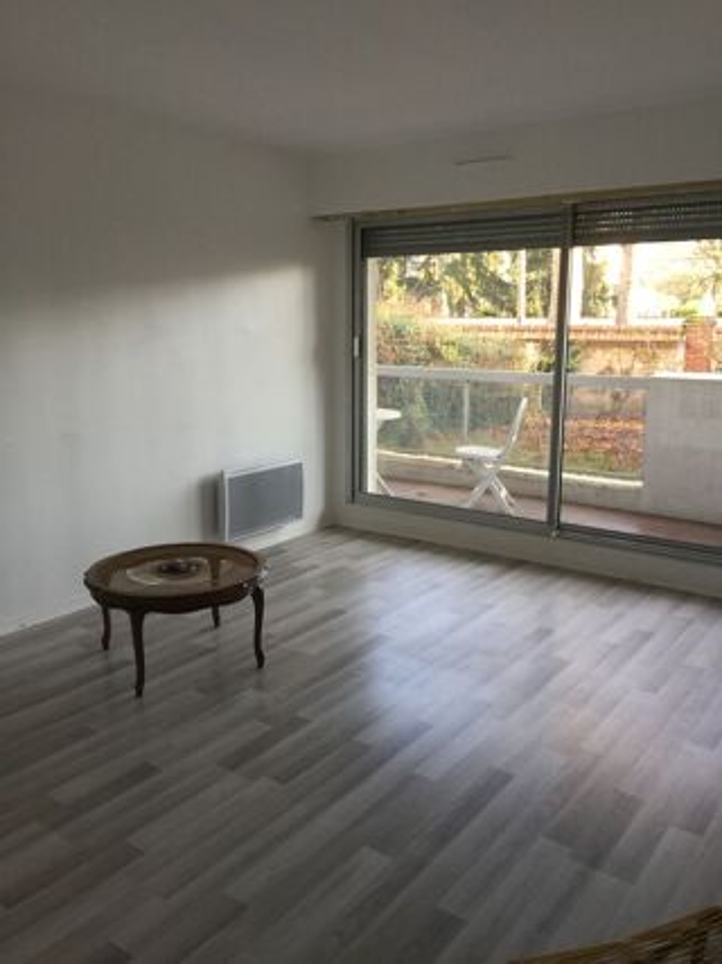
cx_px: 361
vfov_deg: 61.7
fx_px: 807
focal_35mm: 29
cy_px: 482
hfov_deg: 48.2
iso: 40
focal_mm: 4.15
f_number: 2.2
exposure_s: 1/33
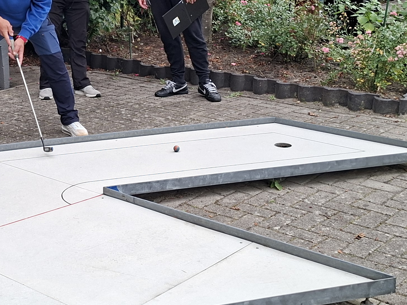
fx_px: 741
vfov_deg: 22.8
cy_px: 37
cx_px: 94
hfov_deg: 30.1
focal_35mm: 63
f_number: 1.8
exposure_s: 1/291
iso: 50
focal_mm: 5.54
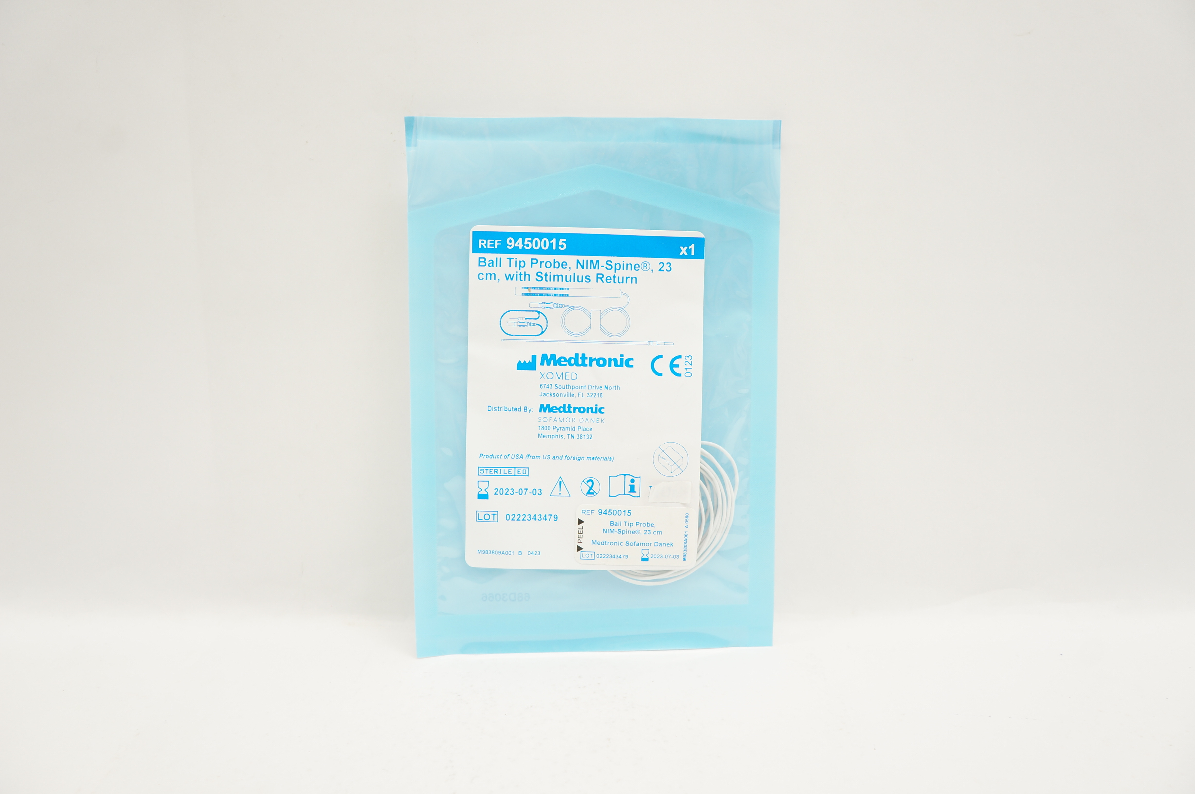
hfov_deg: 67.4
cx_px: 598
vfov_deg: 47.8
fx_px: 895
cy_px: 397
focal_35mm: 27
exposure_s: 1/25
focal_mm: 18
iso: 200
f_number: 6.3
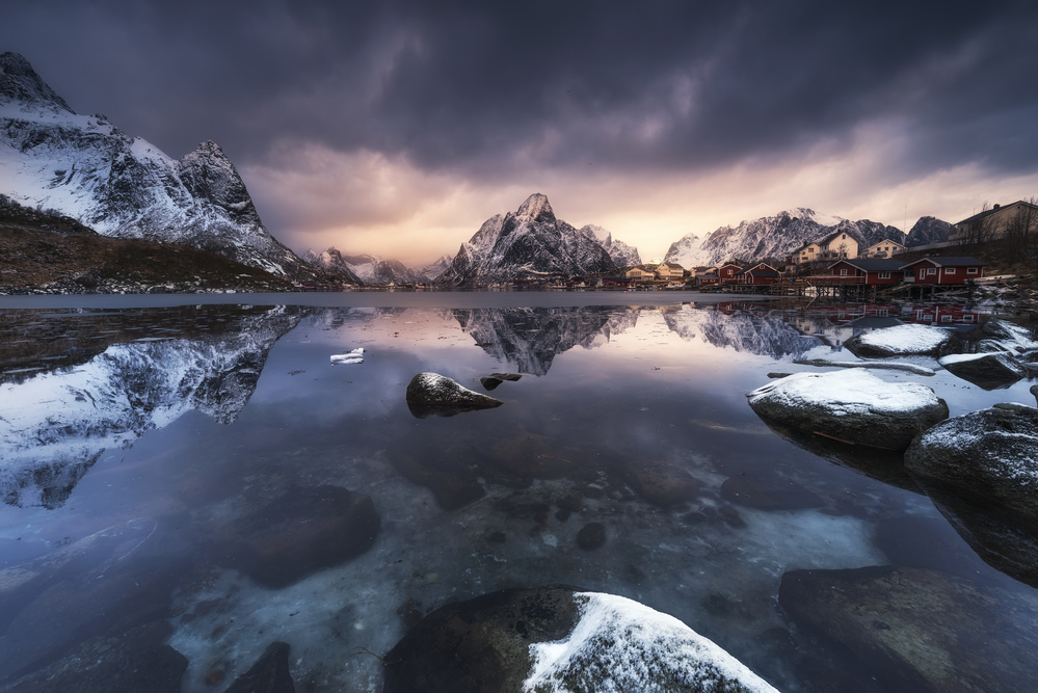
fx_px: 404
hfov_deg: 104.2
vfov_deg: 81.3
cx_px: 519
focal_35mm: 14
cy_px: 346
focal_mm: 14
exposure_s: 1/60
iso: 200
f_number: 11
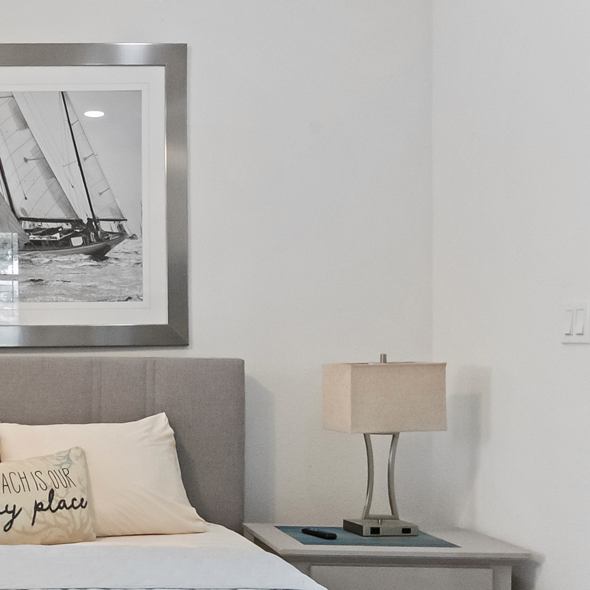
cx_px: -22
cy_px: 323
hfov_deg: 36.2
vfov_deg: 40.9
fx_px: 791
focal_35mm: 41
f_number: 16
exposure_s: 1/30
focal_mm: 14
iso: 12800
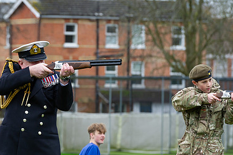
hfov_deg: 6.1
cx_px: 43
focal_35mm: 340
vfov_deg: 4.0
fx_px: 2200
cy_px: 100
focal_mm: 200
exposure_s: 1/250
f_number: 6.3
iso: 640
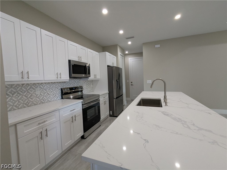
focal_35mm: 16
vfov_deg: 78.1
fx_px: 105
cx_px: 114
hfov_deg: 94.5
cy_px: 85
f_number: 2.2
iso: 125
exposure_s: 1/60
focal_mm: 2.35
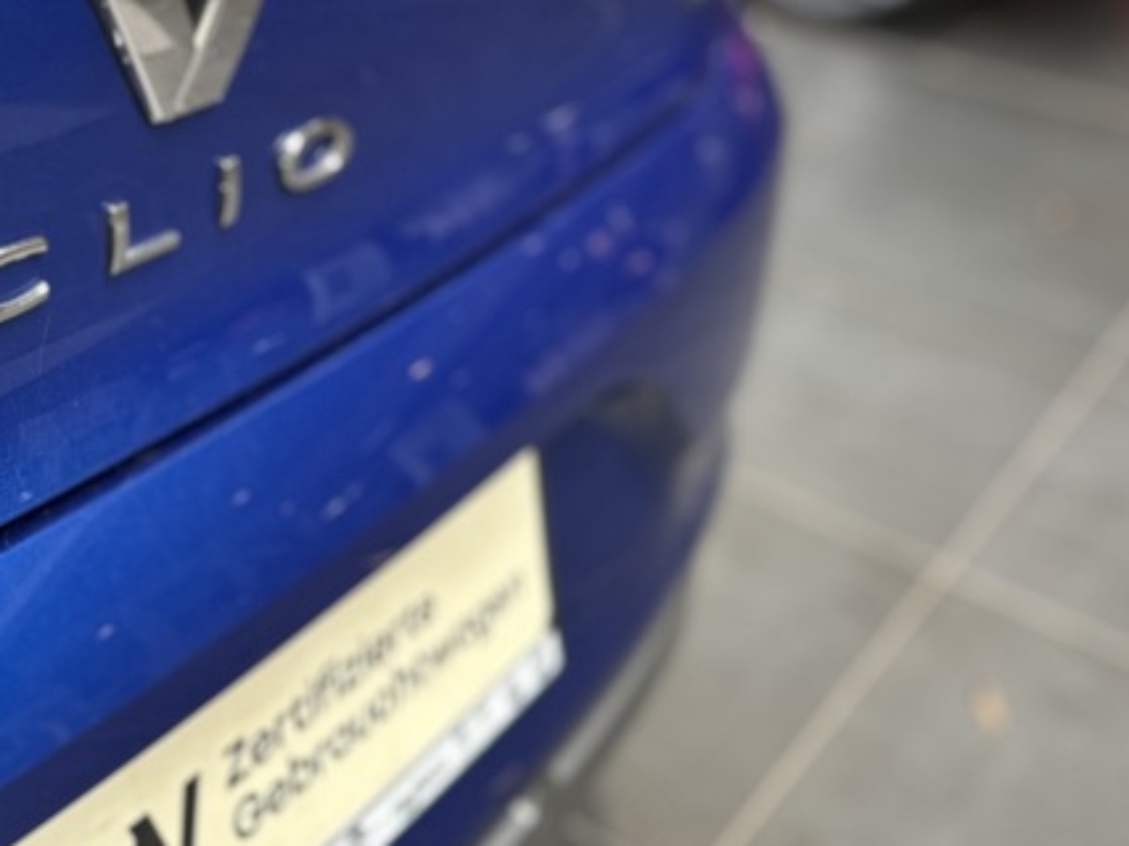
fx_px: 1467
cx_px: 114
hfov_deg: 39.1
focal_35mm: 45
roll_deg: -2.4
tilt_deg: -19.3
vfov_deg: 30.9
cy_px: 106
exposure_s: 1/97
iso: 160
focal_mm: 6.86
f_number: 1.78
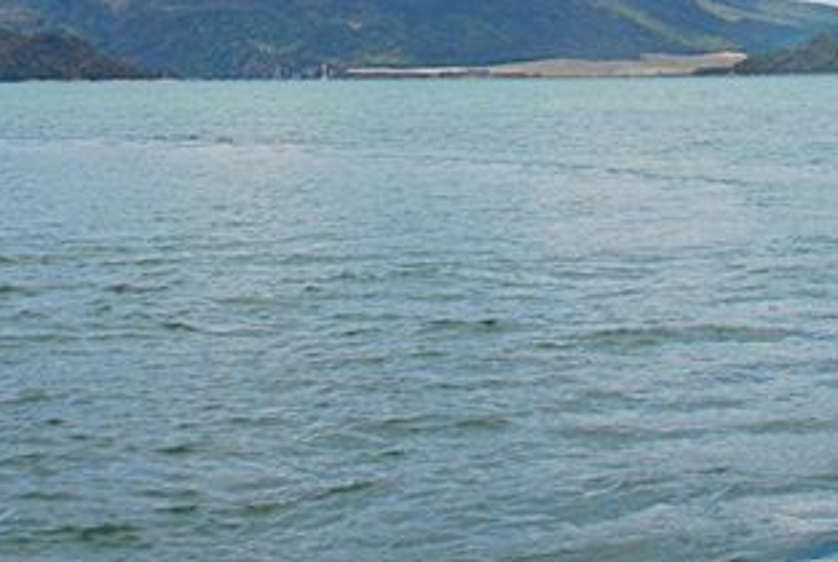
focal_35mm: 92
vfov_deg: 14.4
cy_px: -139
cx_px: 490
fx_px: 2146
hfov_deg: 22.1
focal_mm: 24
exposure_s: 1/60
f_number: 25
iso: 180
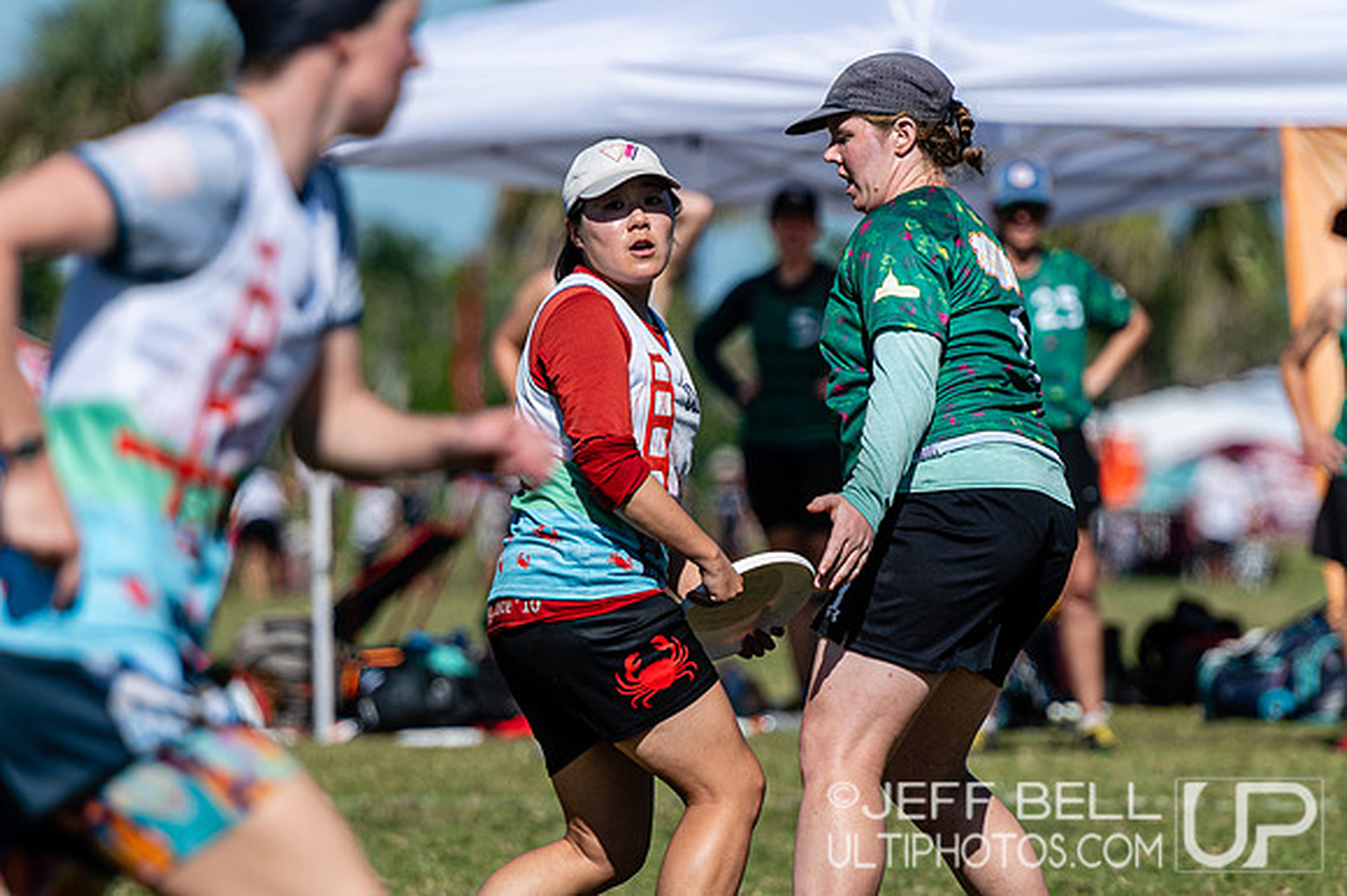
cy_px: 527
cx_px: 783
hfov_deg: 4.0
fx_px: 19407
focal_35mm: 519
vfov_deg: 2.6
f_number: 3.2
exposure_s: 1/2500
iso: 80
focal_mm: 200
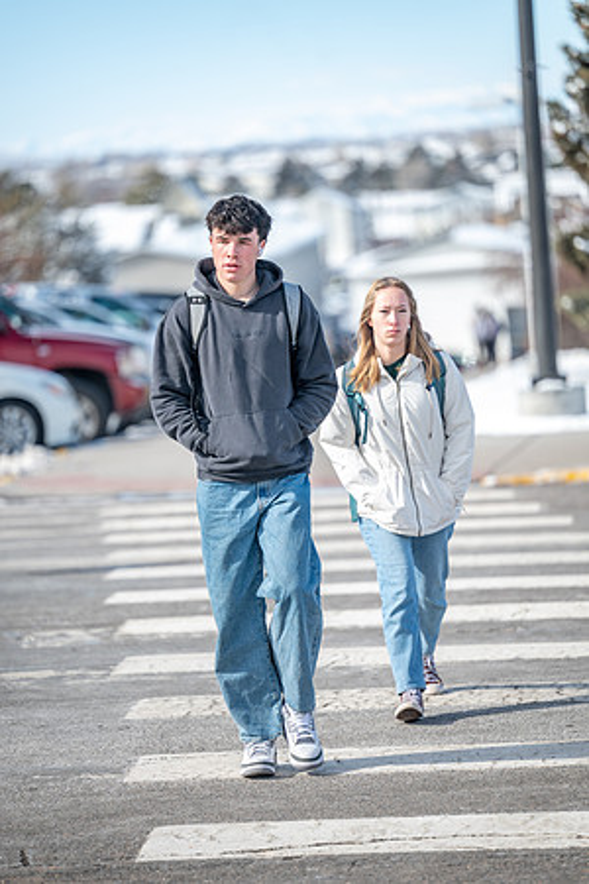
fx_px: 4049
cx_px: 294
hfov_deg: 8.3
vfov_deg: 12.5
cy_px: 442
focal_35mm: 165
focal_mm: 165
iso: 100
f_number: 2.8
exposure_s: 1/800
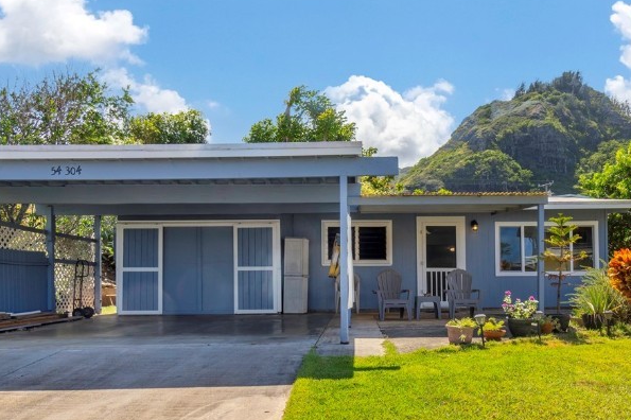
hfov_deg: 58.4
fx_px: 560
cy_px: 273
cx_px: 370
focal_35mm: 32
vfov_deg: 40.7
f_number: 8
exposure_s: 1/250
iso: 100
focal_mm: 11
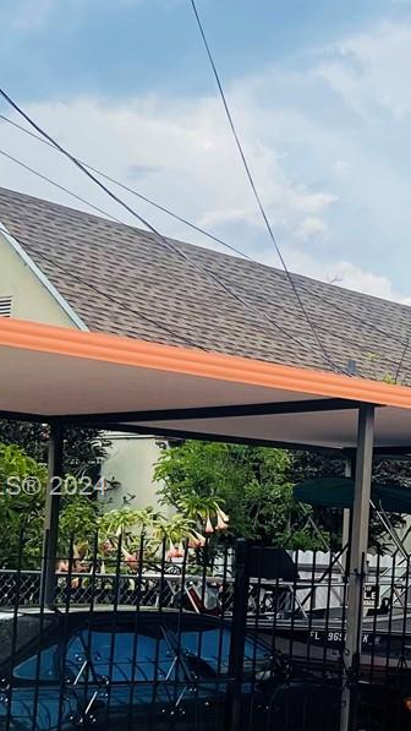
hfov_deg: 14.8
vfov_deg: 28.8
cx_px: 695
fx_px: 1414
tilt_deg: +2.7
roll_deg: -3.3
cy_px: 489
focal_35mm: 73
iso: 32
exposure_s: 1/3559
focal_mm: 5.1
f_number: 1.6
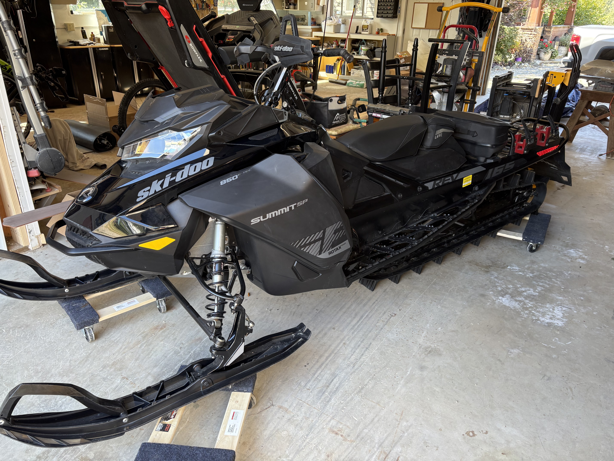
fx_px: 461
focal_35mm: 26
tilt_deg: -26.0
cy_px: 230
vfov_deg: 53.1
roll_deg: -0.9
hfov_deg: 67.3
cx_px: 307
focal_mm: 5.96
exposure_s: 1/130
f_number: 1.6
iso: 80
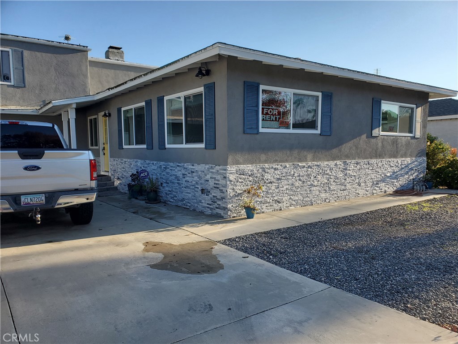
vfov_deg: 53.1
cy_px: 172
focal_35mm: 26
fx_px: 344
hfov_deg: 67.3
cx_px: 229
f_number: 2.4
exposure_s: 1/1142
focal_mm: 4.3
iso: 50
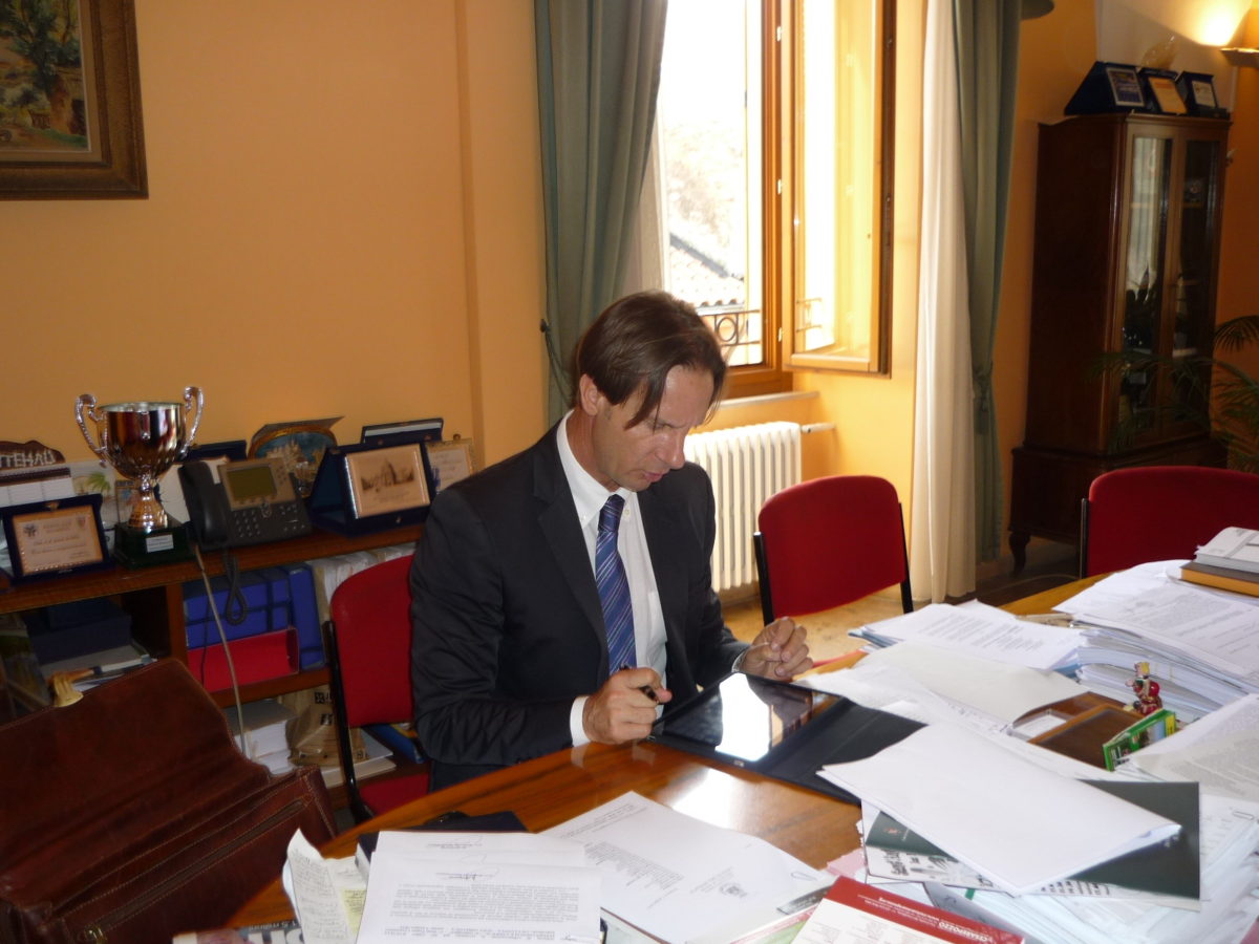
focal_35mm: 33
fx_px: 1200
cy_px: 472
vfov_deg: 42.9
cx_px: 630
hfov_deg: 55.4
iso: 100
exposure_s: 1/50
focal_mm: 5.5
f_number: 2.8
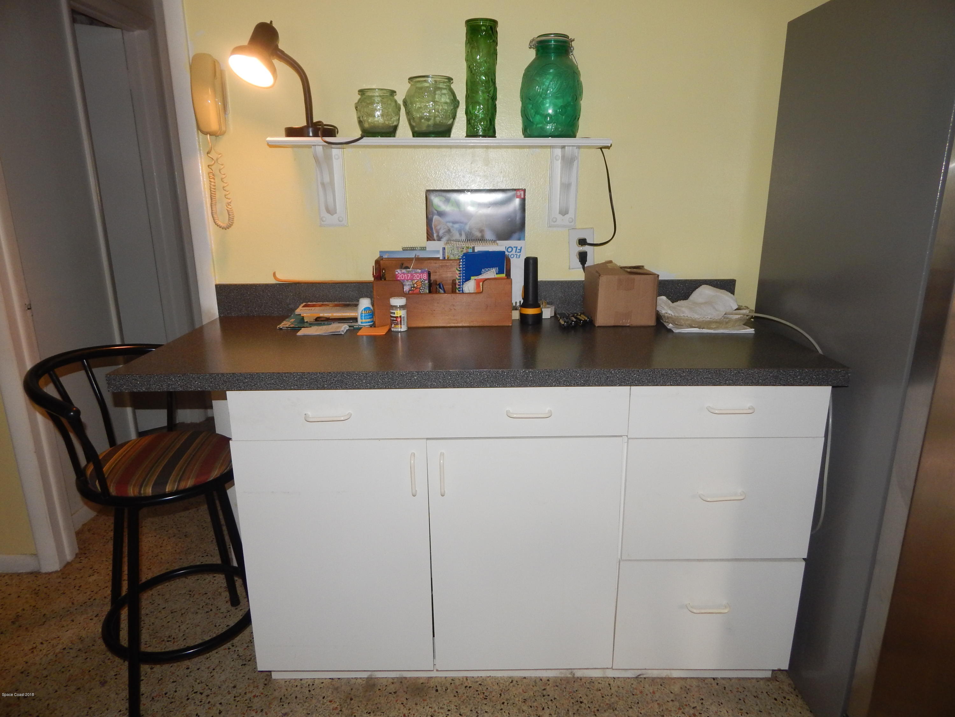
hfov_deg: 76.4
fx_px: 607
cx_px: 478
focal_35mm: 22
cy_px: 358
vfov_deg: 61.1
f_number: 3
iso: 200
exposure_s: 1/30
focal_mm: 4
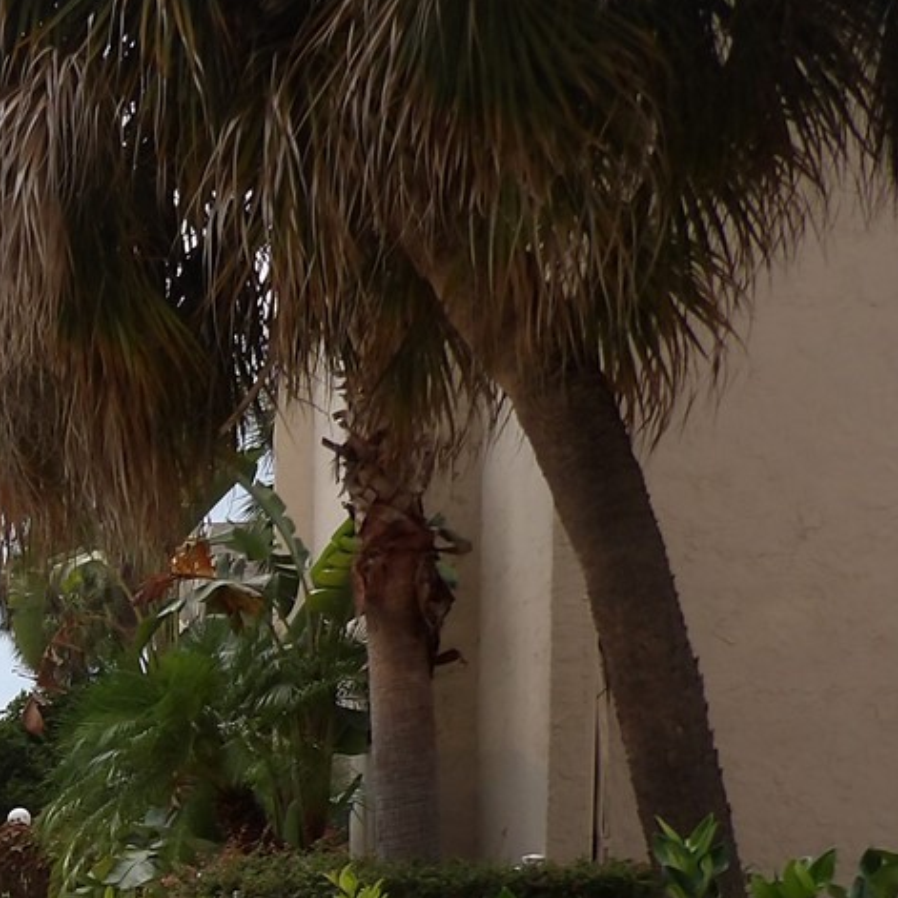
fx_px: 2113
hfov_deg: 20.8
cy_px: 1070
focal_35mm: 72
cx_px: -414
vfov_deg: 22.2
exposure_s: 1/802
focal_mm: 4.3
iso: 100
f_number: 4.6
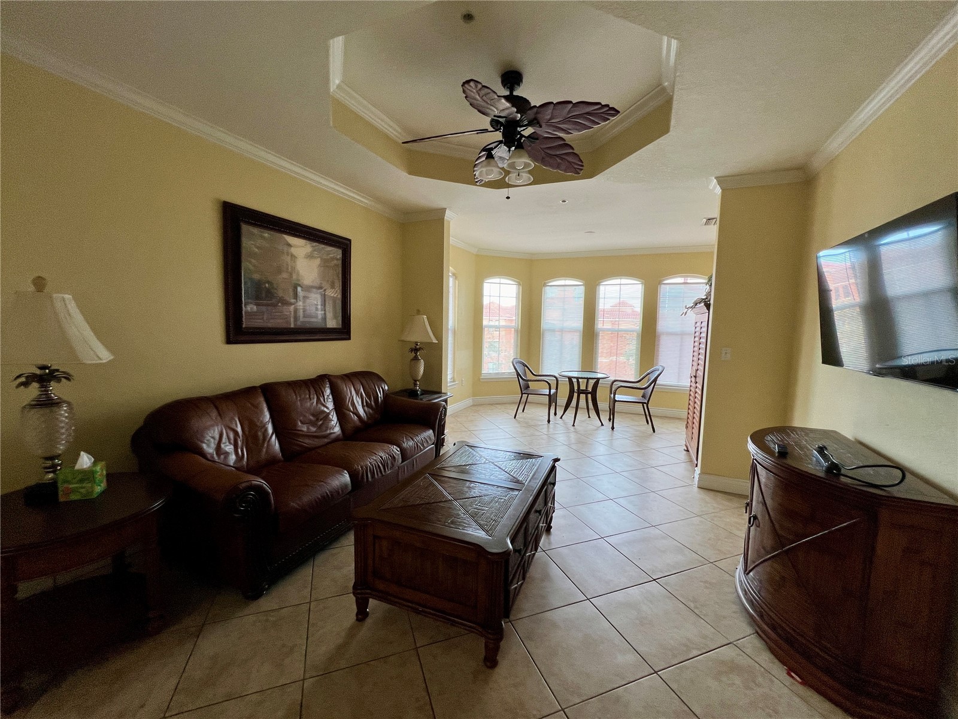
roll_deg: -1.4
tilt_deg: -5.9
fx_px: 360
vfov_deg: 89.9
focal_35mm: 13
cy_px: 360
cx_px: 479
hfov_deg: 106.2
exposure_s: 1/120
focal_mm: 1.57
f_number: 1.8
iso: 100
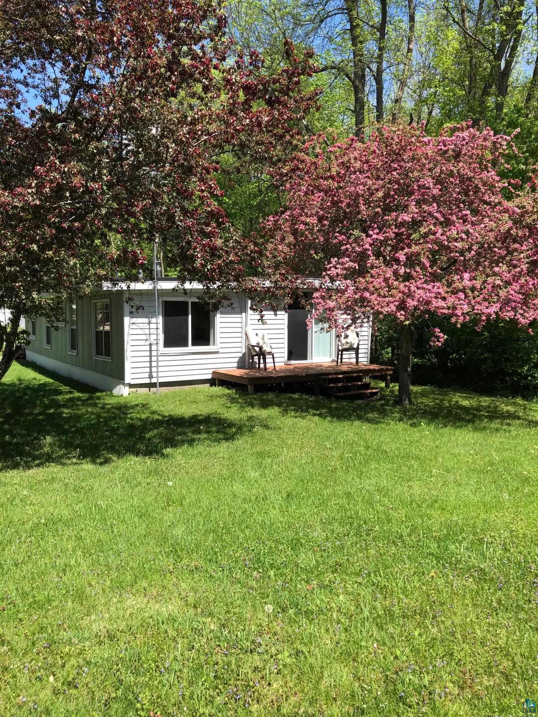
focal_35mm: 28
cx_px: 269
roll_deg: -0.6
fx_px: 580
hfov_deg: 49.7
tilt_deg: -1.8
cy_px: 358
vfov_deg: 63.4
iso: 20
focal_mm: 3.99
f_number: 1.8
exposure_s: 1/800
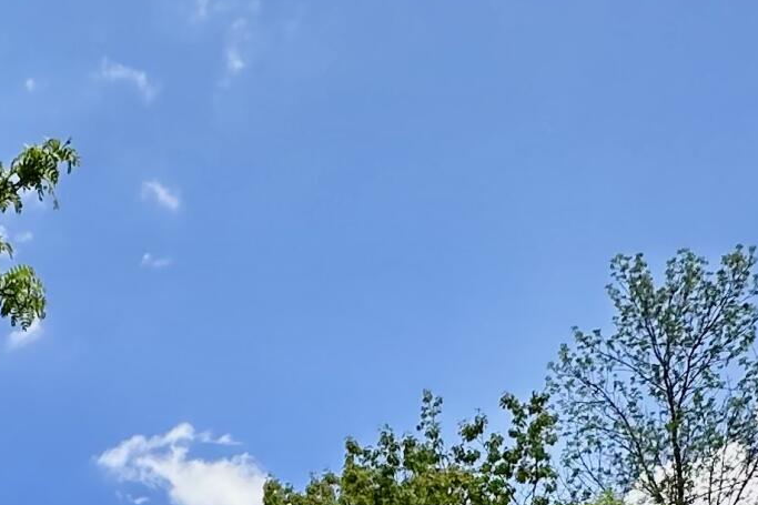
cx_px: 49
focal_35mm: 64
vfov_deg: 17.1
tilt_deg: +13.1
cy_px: 936
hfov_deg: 29.8
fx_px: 1347
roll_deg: +0.1
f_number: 2.2
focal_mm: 2.22
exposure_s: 1/1092
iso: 40
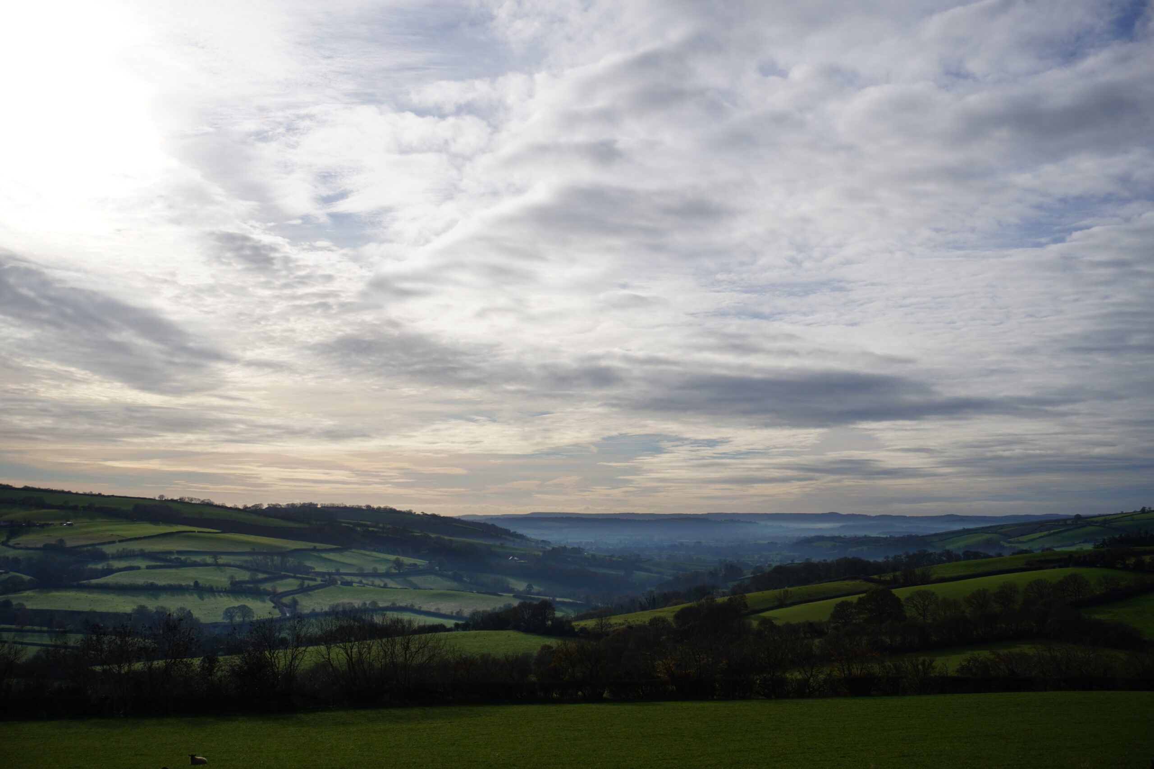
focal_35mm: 39
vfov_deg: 34.2
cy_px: 384
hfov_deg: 49.6
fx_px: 1250
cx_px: 577
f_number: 5
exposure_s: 1/2500
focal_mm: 26
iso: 100
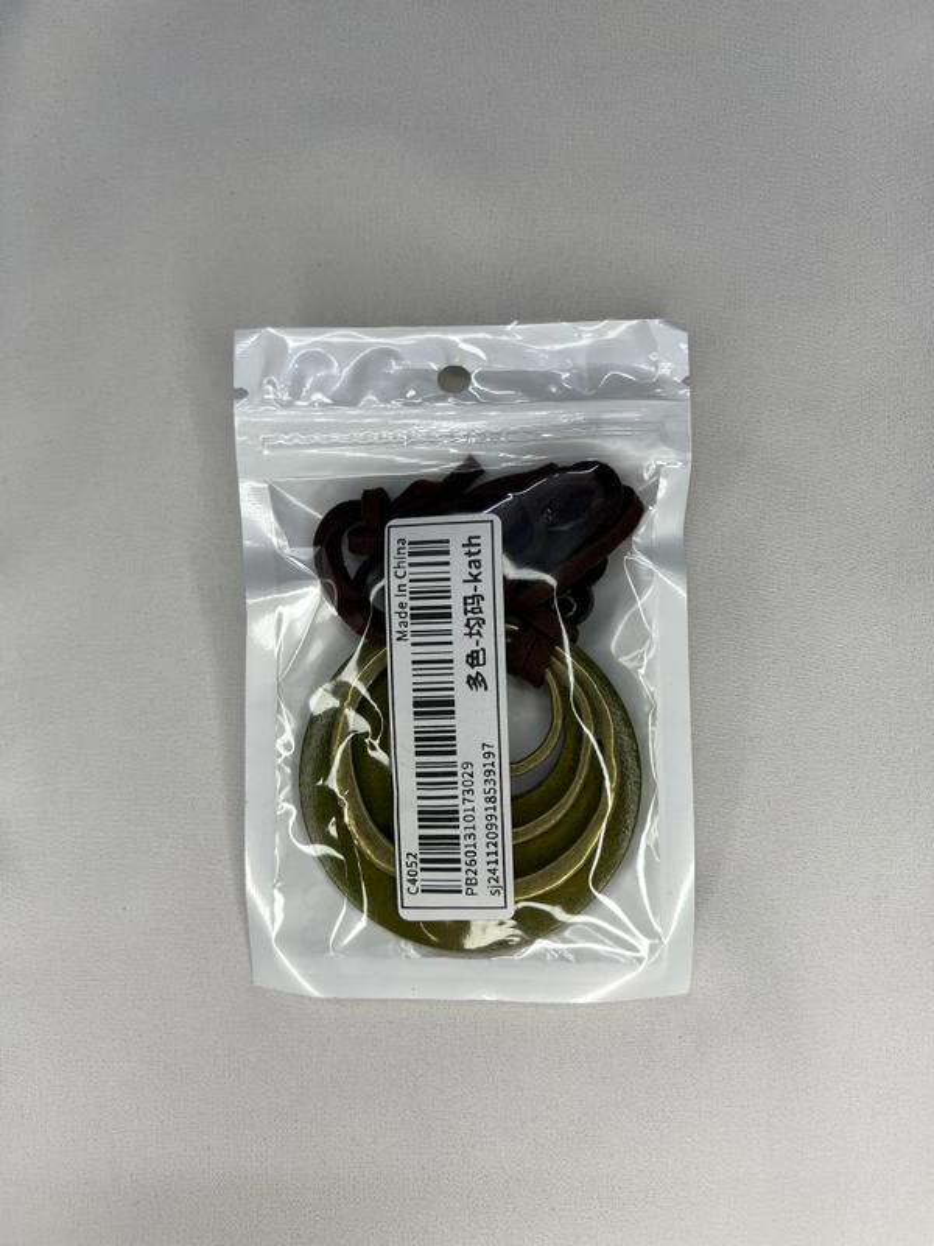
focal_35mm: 26
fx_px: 935
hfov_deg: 53.1
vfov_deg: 67.3
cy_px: 623
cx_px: 467
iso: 50
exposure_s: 1/121
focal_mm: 5.7
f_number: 1.5
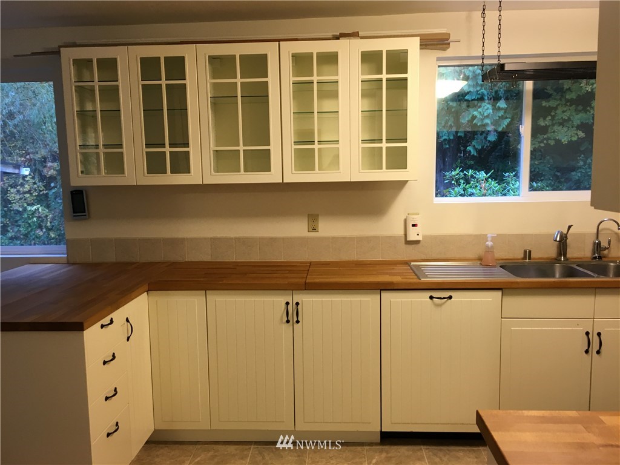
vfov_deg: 48.2
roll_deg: +1.4
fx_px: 519
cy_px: 232
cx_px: 310
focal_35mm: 29
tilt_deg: -6.1
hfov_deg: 61.7
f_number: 2.2
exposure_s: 1/30
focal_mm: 4.15
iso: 80
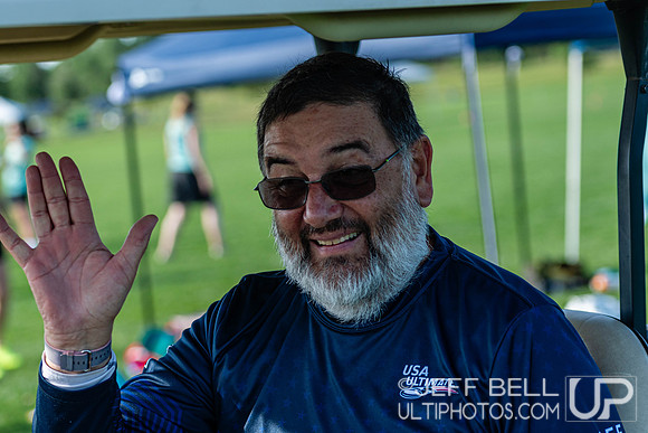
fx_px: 2025
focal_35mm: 112
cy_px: 216
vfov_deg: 12.2
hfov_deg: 18.2
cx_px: 324
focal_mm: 75
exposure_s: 1/1000
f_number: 3.2
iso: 100
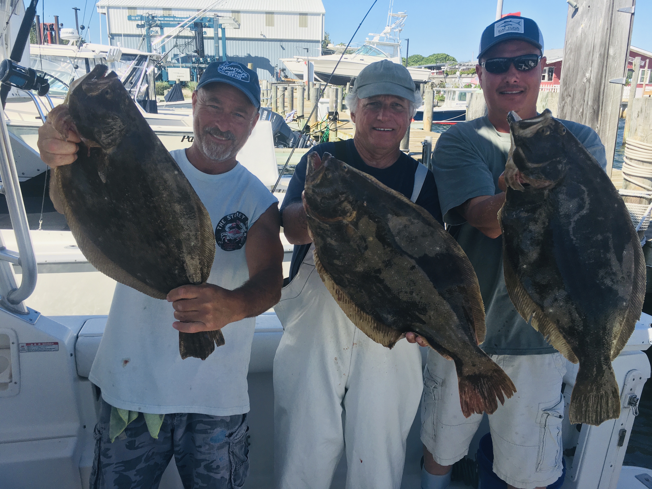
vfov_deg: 48.2
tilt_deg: -14.4
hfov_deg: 61.7
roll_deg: -2.3
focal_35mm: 29
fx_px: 546
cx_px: 326
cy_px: 244
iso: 25
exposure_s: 1/974
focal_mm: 4.15
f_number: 2.2
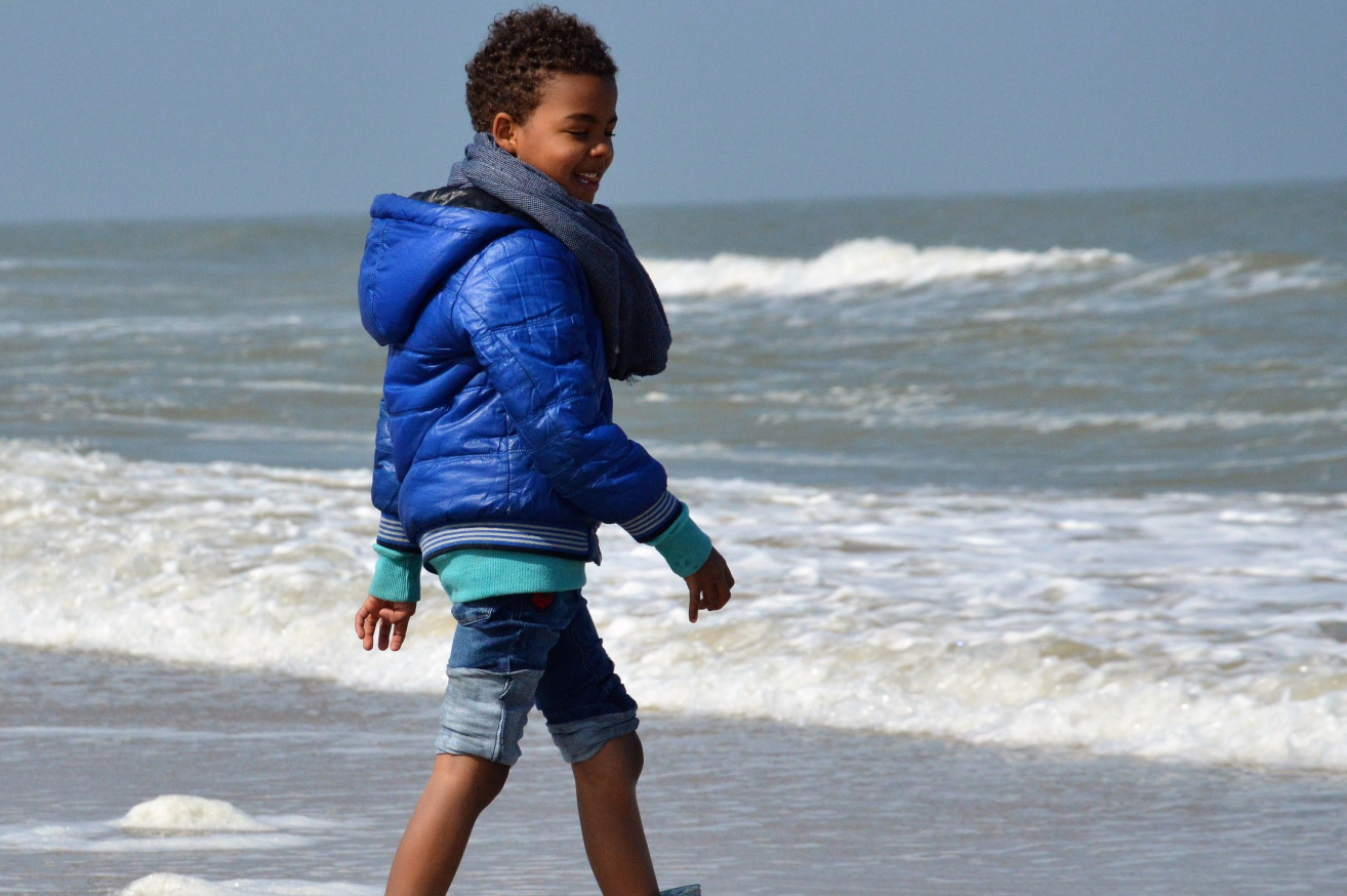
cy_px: 520
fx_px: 8064
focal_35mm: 216
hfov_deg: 9.5
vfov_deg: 6.4
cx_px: 482
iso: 800
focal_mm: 105
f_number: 9
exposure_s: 1/4000
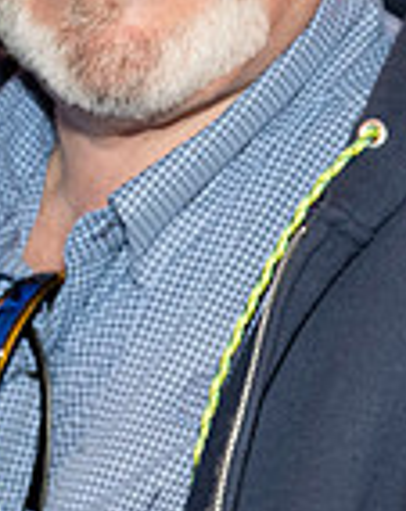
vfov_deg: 8.1
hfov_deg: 6.4
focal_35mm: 238
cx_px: -104
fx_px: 3586
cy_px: 2
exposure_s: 1/80
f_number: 5.6
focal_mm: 62
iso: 1600
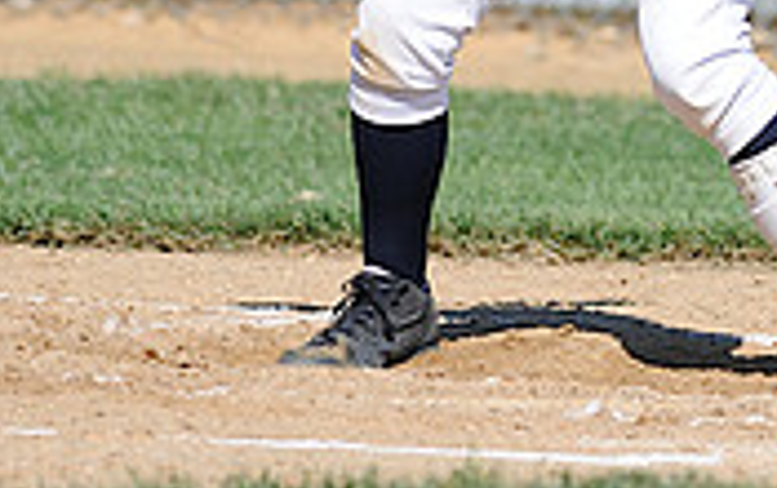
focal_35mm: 1175
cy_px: -484
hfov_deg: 1.8
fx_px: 24922
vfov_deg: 1.1
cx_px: 655
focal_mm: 300
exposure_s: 1/2000
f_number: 4
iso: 200
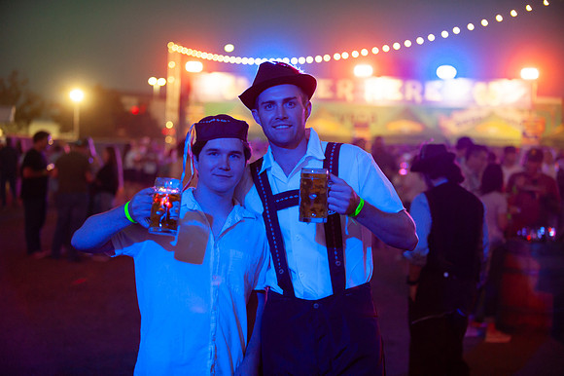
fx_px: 1174
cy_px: 188
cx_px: 282
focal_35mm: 75
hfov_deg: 27.0
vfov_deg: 18.2
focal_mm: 75
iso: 1250
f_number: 2.8
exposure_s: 1/200
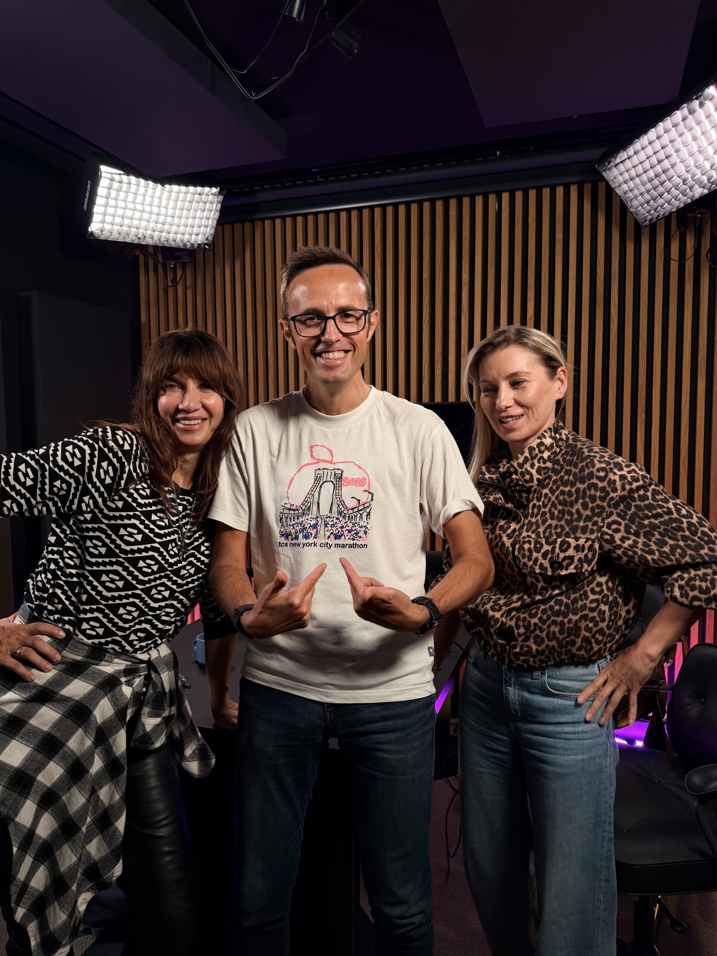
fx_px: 663
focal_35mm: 24
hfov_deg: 56.8
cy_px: 478
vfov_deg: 71.6
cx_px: 358
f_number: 1.78
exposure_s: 1/121
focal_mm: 6.76
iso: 125
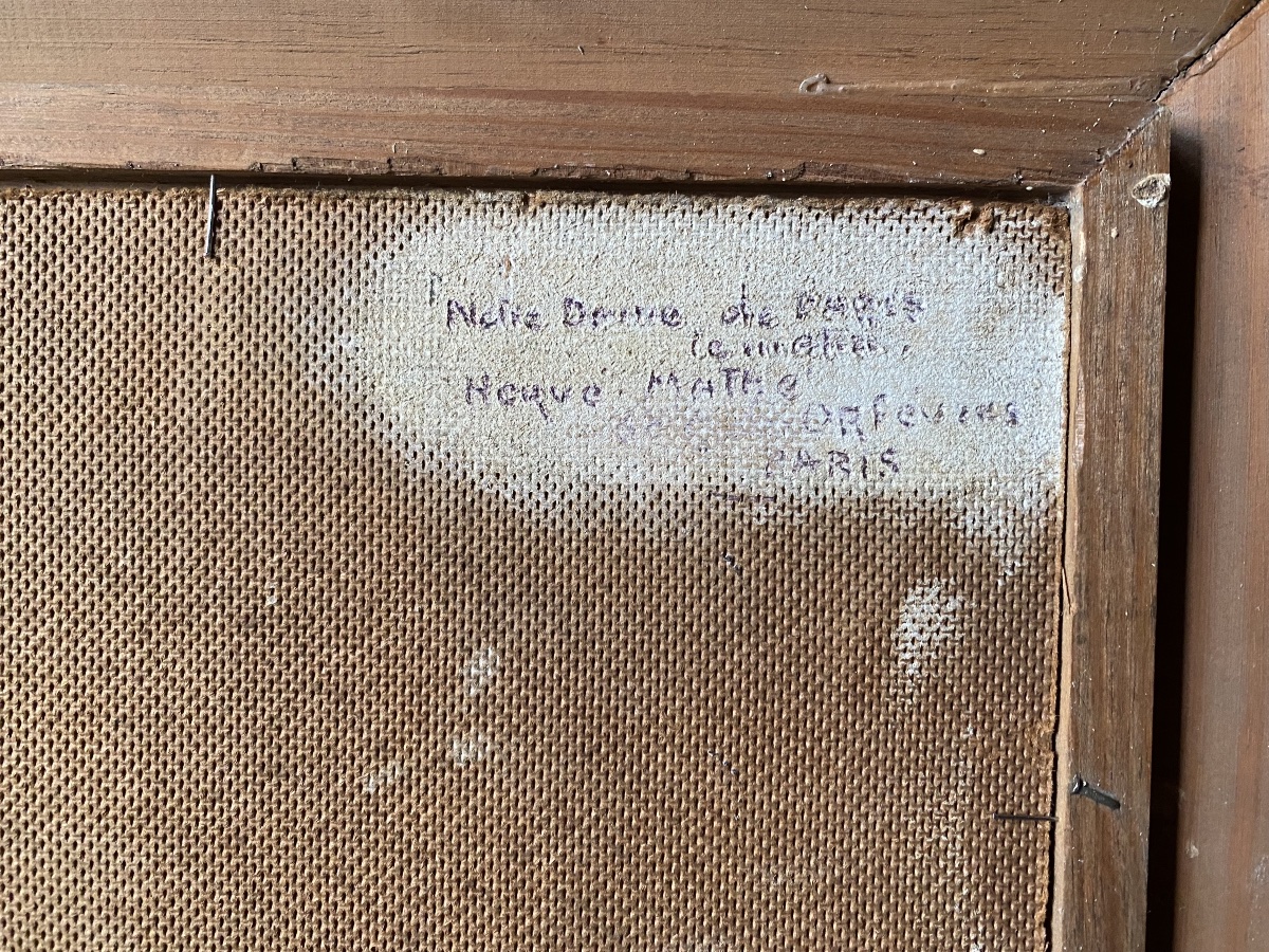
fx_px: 953
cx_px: 634
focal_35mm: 26
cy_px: 476
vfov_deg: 53.1
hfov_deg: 67.3
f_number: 1.8
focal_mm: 4.25
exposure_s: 1/50
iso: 320
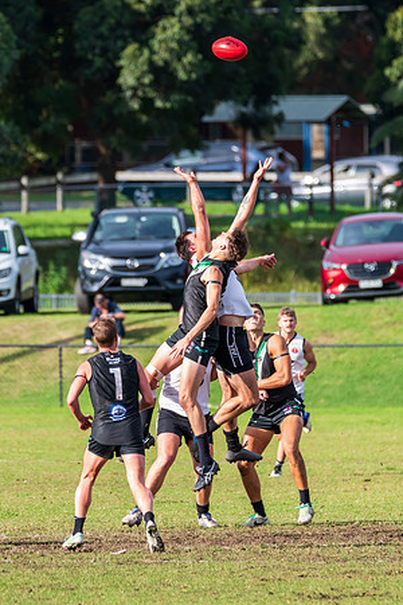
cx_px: 241
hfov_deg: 2.5
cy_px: 302
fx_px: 9067
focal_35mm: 540
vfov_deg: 3.8
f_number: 7.1
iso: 800
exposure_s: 1/1250
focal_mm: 360
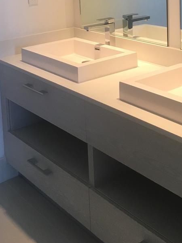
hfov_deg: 25.2
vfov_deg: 31.3
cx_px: 91
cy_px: 12
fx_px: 407
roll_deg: +2.7
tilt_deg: -7.2
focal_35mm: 58
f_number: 2.2
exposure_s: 1/30
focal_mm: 4.15
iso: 40
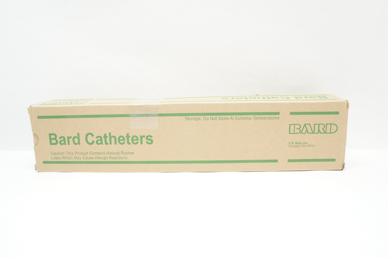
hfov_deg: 67.4
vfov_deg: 47.8
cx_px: 194
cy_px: 129
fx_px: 291
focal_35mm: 27
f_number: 5.6
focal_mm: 18
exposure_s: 1/60
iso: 800
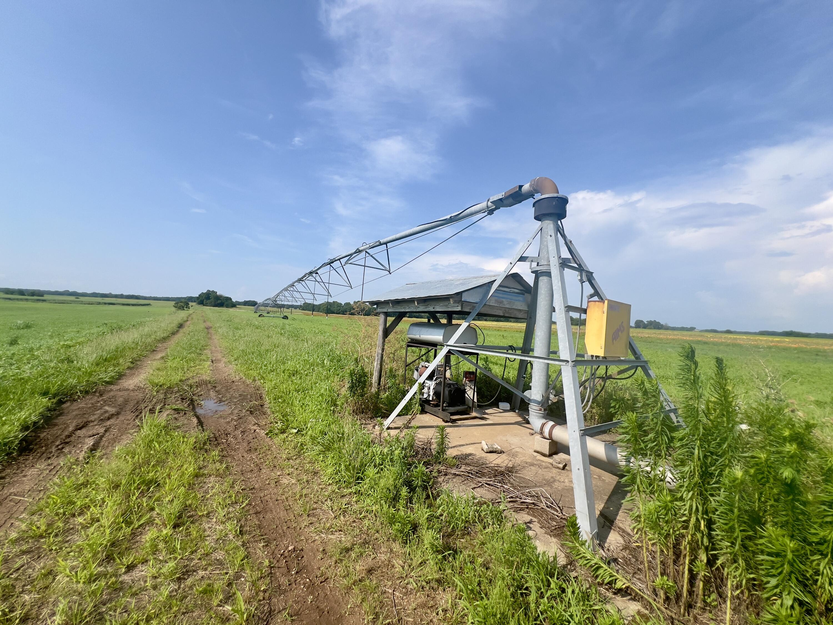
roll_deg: -3.6
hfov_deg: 106.2
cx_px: 416
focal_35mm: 13
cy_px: 312
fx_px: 313
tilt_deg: +1.5
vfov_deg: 89.9
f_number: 1.8
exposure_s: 1/1815
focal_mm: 1.57
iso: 32
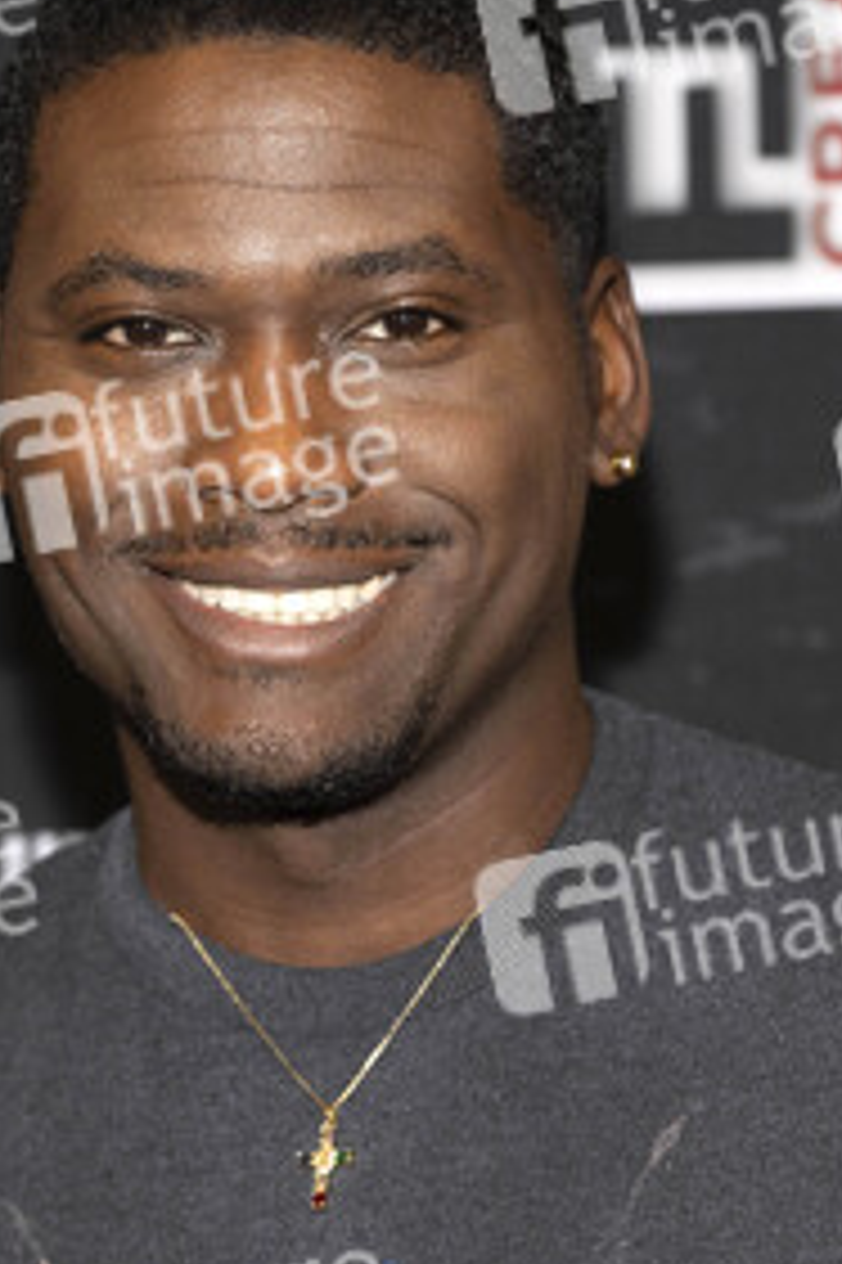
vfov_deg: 12.0
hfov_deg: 8.0
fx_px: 6006
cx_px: 297
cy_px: 684
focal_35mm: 171
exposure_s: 1/200
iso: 800
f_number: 5.6
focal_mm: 120
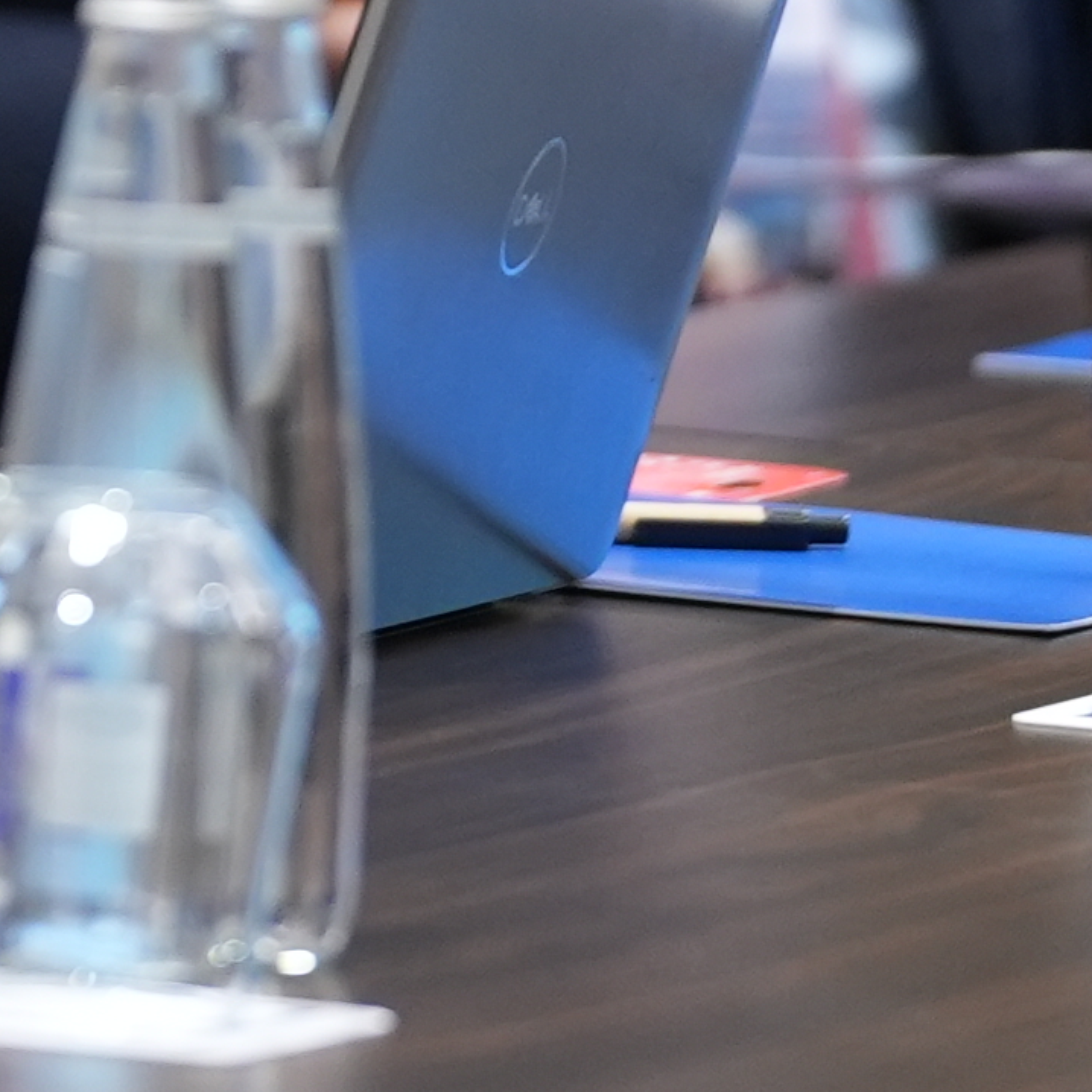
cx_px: -248
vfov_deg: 2.0
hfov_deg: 2.0
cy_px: -566
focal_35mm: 869
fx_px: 31015
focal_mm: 173
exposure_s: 1/50
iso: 2000
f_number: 2.8
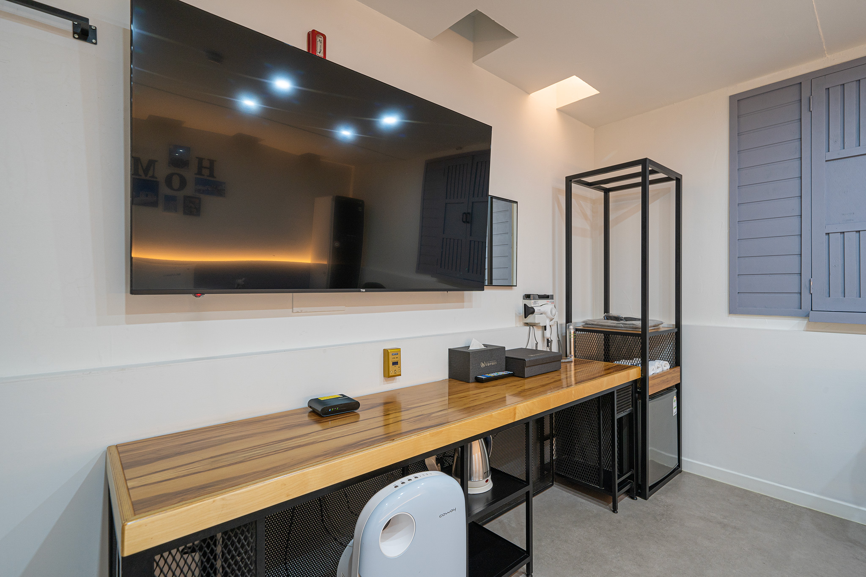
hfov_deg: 96.7
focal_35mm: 16
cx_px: 433
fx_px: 385
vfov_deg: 73.7
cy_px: 288
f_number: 10
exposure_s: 1/2
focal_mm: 16
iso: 160
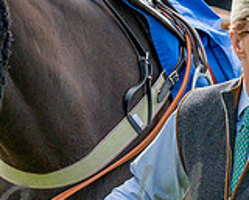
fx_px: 3670
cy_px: 139
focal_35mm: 498
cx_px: 156
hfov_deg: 3.9
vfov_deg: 3.1
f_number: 5
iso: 800
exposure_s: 1/2500
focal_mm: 75
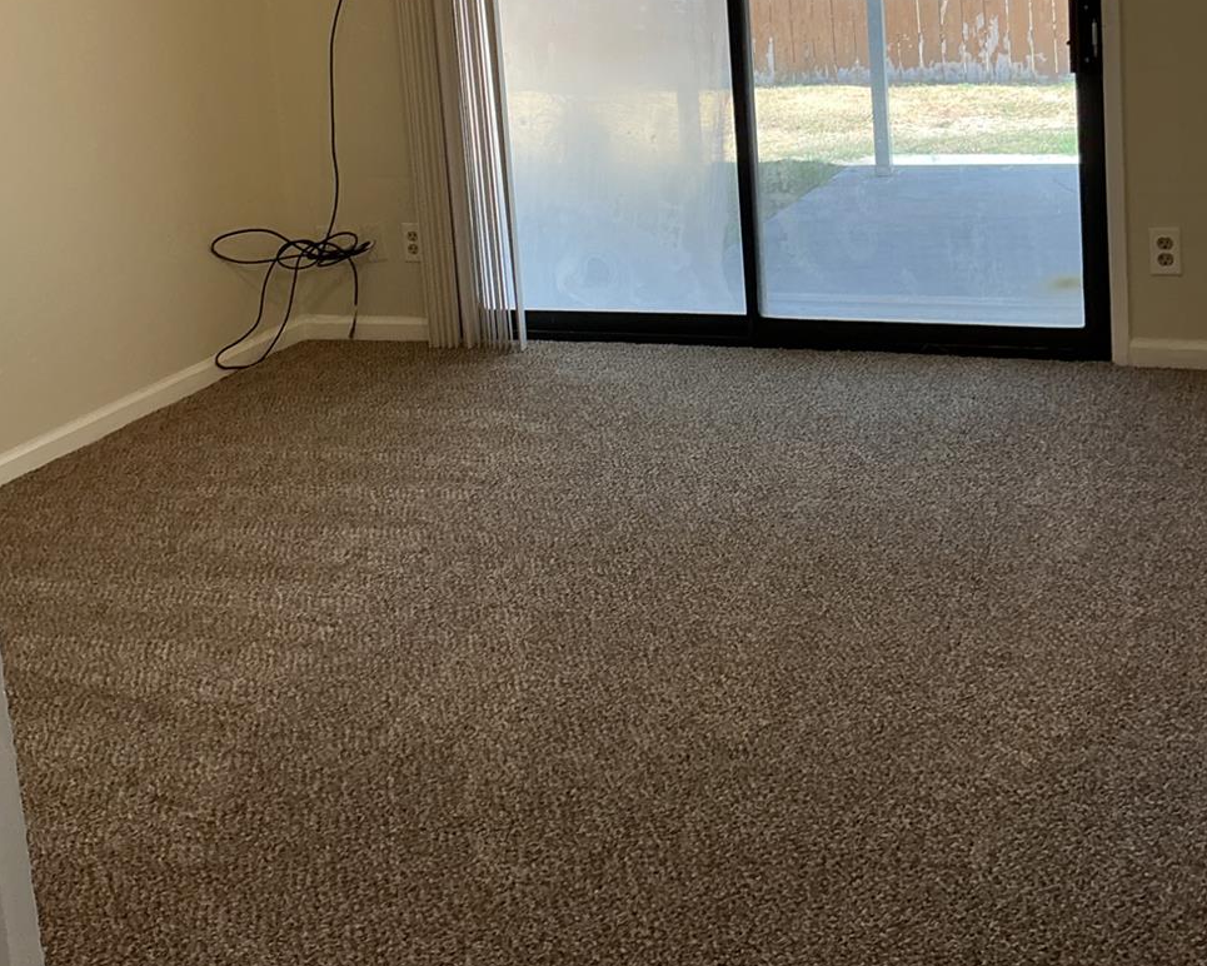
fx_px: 1572
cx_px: 621
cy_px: 120
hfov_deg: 42.0
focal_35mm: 44
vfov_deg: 32.6
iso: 25
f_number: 1.8
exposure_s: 1/120
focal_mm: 3
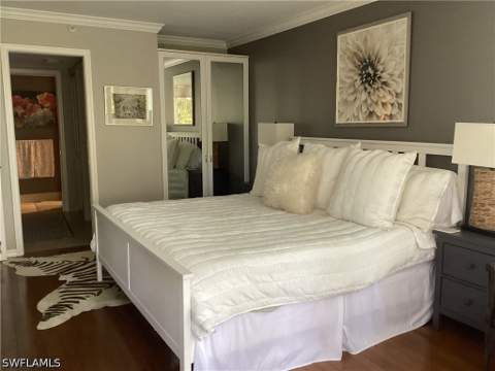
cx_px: 248
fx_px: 443
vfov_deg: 45.4
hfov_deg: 58.4
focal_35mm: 31
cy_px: 186
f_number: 2.4
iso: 200
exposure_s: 1/60
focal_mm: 3.3
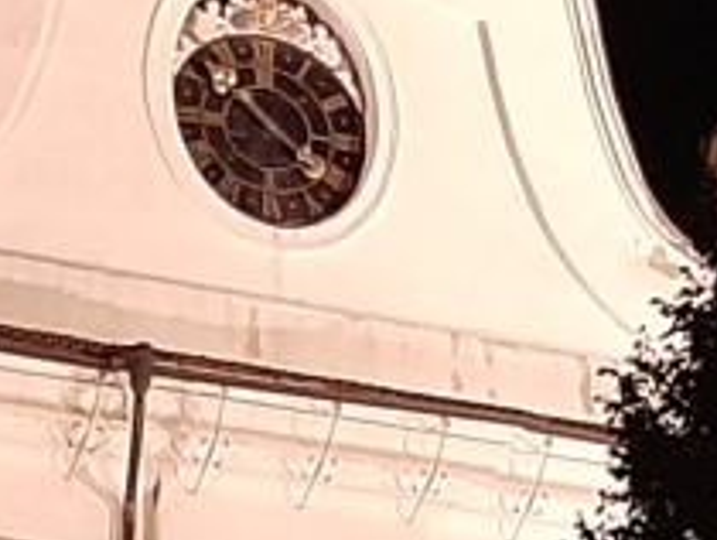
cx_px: 178
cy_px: 772
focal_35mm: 178
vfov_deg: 8.2
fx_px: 3691
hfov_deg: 11.1
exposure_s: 1/25
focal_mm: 3.93
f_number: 1.7
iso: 320
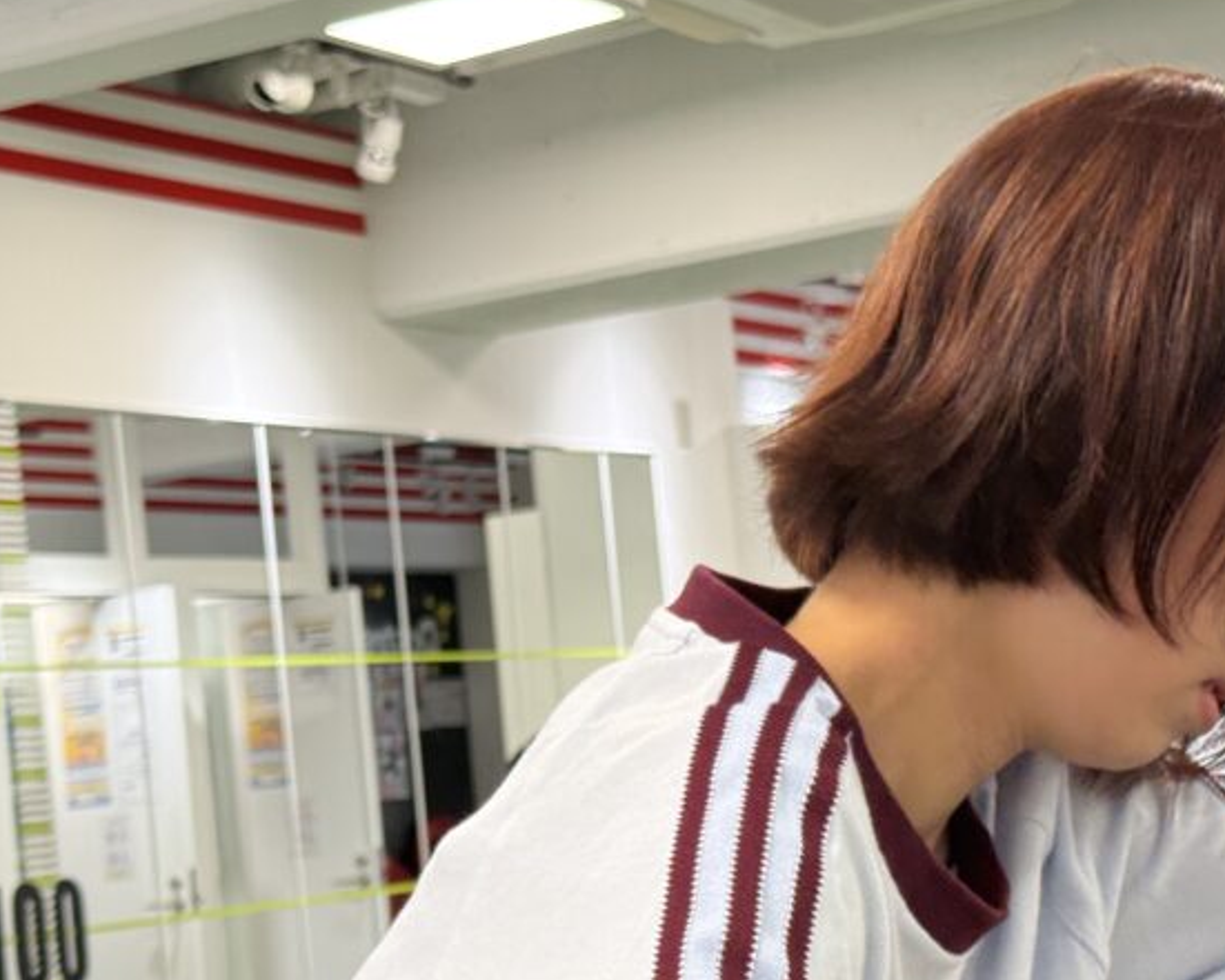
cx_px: 651
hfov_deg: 22.0
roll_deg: +5.9
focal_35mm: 87
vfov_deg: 17.6
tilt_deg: +0.9
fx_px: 3155
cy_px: 713
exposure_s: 1/100
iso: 160
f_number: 1.78
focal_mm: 6.76
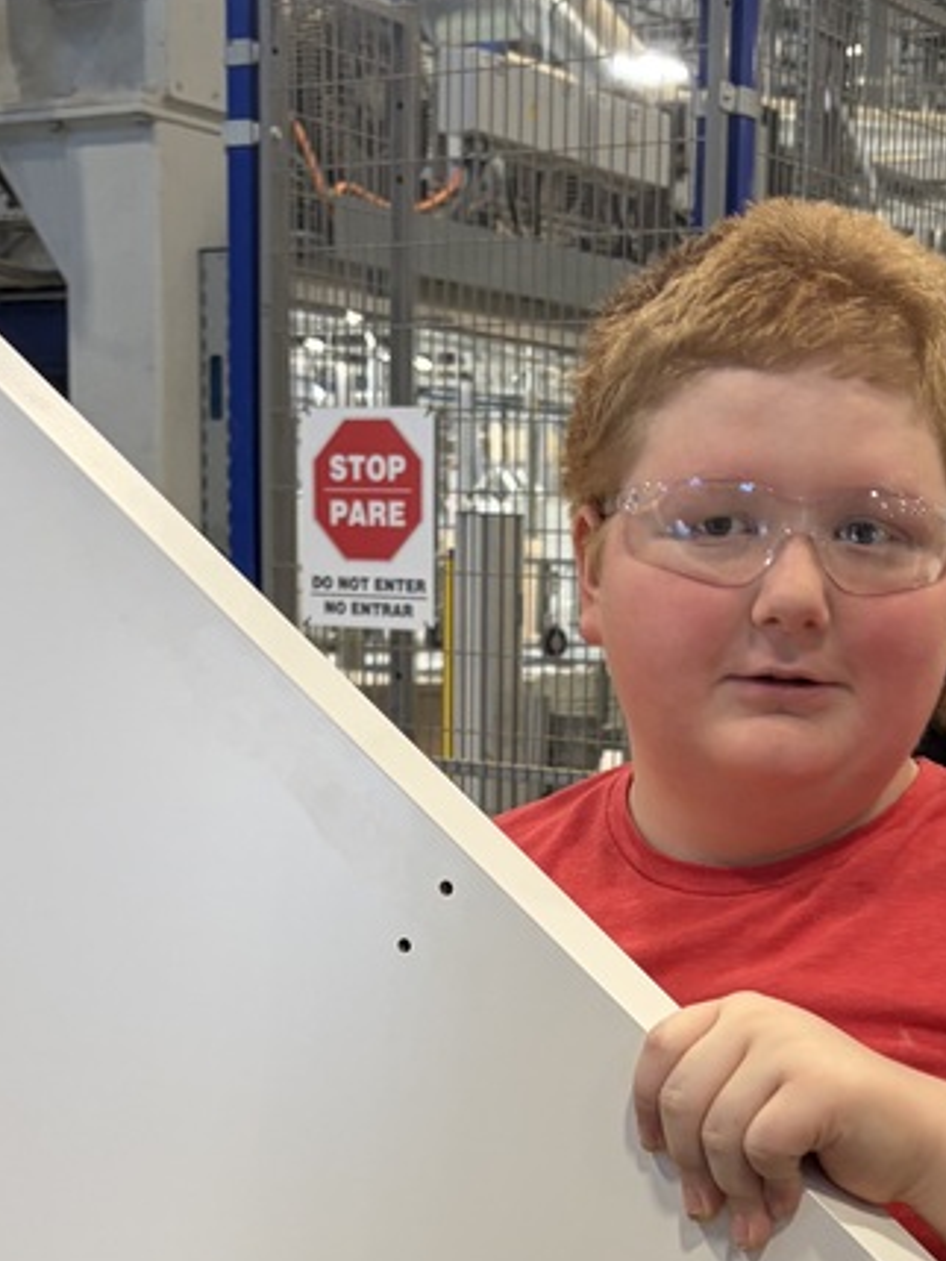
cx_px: 729
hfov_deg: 23.4
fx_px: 2258
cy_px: 1014
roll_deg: -2.2
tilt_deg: -11.0
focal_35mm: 62
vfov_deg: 30.4
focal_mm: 5.96
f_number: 1.6
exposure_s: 1/73
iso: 125
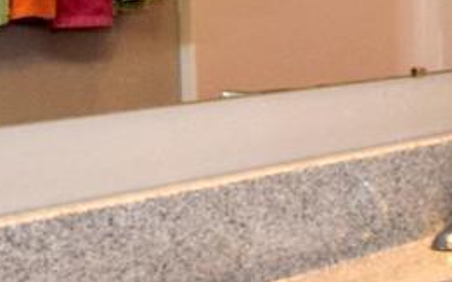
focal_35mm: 138
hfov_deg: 13.5
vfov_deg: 9.4
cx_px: 833
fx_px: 1700
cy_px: -29
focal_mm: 11.5
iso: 360
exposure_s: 1/125
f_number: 5.6
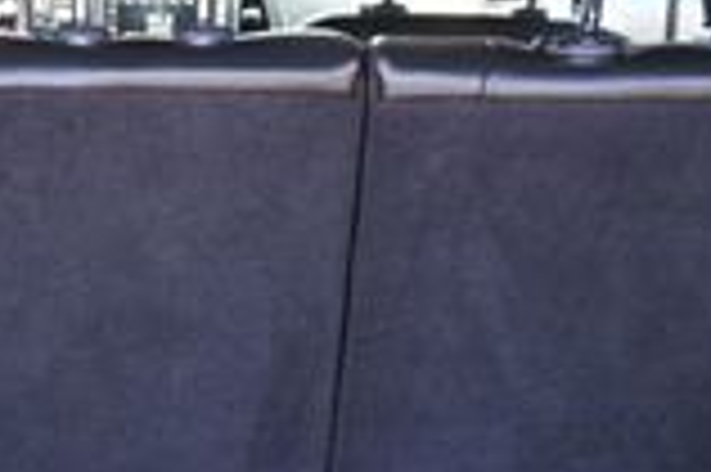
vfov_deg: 13.7
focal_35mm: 97
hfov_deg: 20.6
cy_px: 571
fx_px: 1914
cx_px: 54
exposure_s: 1/60
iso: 400
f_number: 4
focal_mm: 16
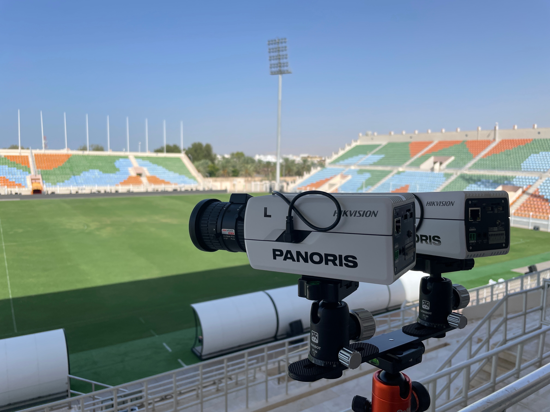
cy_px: 206
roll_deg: -1.2
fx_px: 413
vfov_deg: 53.1
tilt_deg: -6.0
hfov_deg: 67.3
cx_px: 275
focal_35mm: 26
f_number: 1.6
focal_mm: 4.2
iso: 32
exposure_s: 1/4132
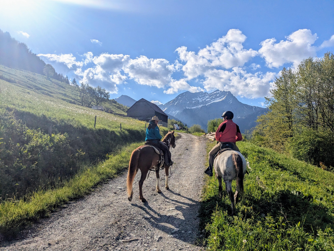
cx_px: 167
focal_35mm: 27
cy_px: 126
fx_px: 261
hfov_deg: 65.3
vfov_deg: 51.4
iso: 64
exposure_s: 1/11628
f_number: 1.73
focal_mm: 4.38
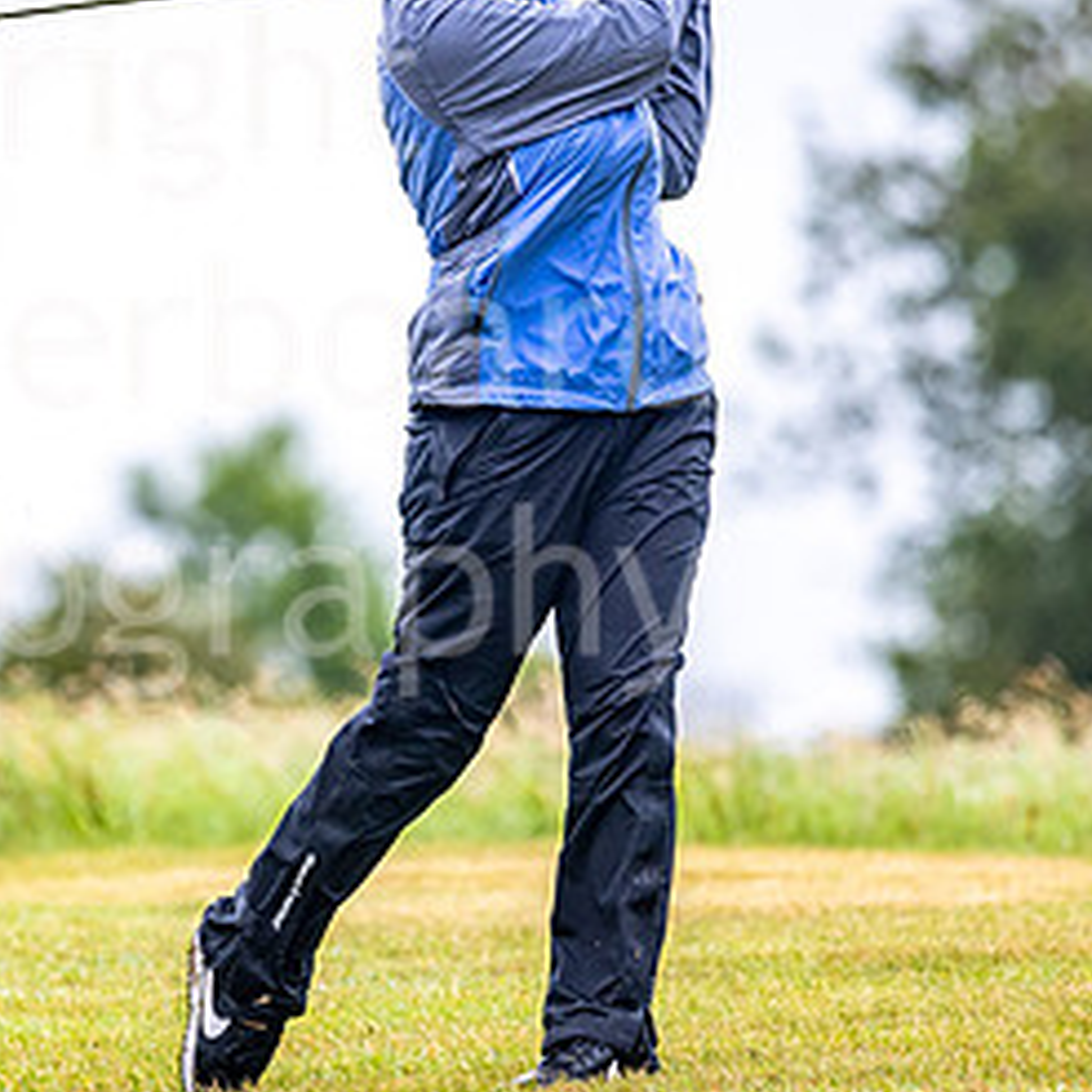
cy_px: 338
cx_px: 202
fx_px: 22342
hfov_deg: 2.8
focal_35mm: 626
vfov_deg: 2.8
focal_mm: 300
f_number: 4.5
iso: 320
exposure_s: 1/800
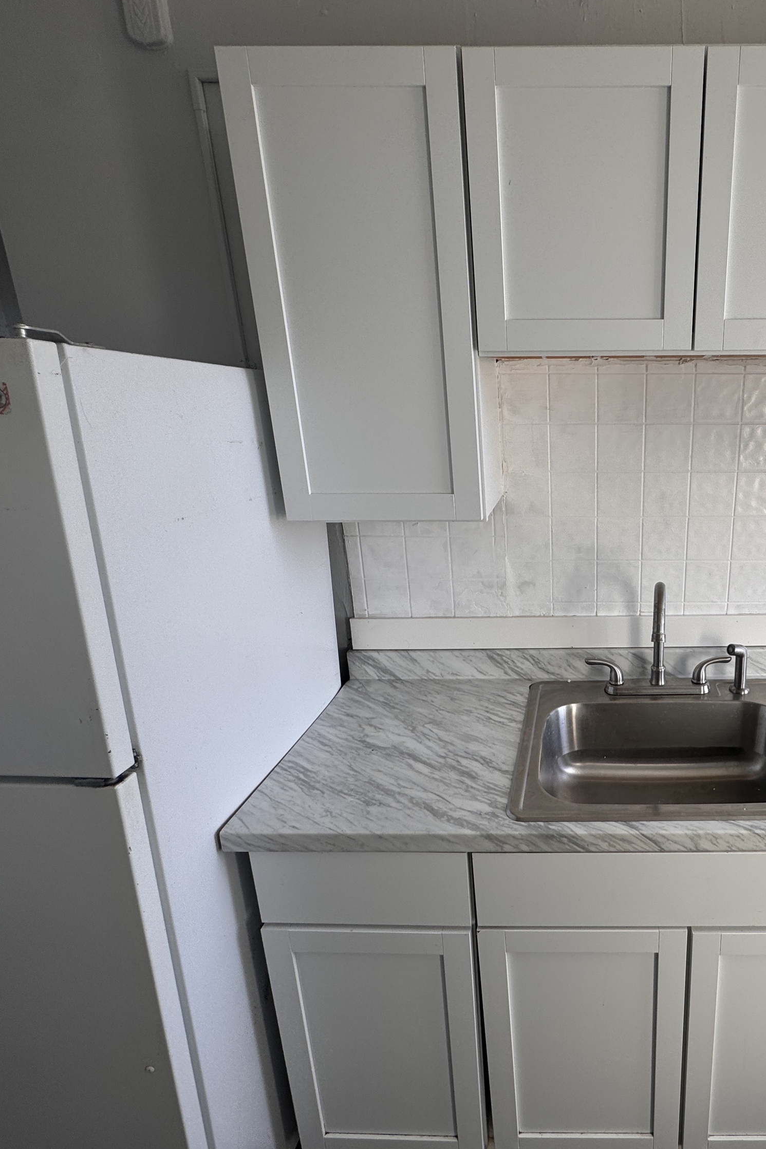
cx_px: 588
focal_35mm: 20
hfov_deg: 58.2
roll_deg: +0.3
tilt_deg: -19.6
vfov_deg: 84.0
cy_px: 589
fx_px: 638
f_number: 2.2
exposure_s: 1/174
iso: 40
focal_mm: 2.22
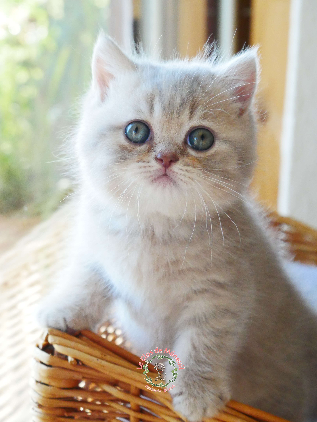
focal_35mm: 78
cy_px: 211
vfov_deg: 25.0
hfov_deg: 18.9
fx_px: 952
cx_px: 158
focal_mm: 39
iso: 3200
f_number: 7.1
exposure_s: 1/250
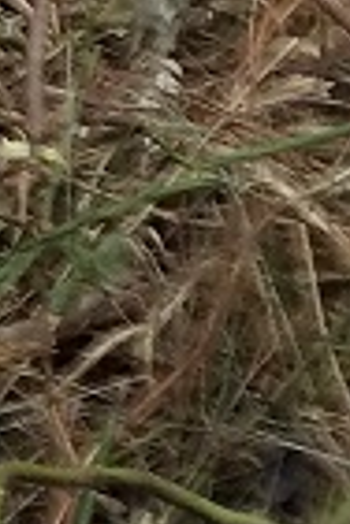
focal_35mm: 194
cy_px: -1163
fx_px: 2829
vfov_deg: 8.5
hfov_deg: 7.0
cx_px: 506
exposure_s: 1/60
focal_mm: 4.2
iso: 80
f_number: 1.7
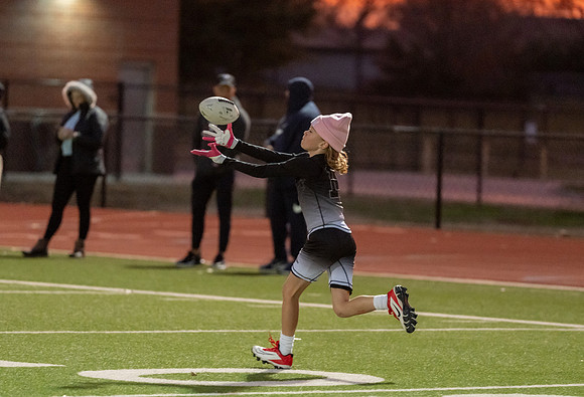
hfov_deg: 7.3
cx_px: 307
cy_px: 220
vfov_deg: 5.0
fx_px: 4596
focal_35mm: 281
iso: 4000
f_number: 2.8
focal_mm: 200
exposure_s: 1/1000
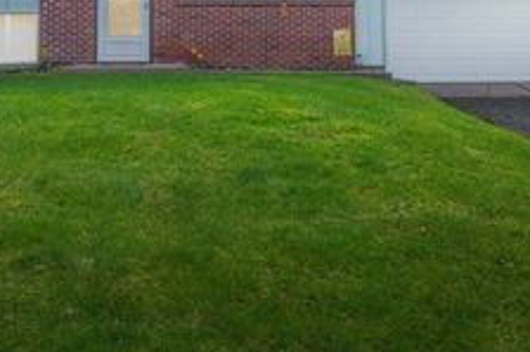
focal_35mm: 59
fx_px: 870
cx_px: 177
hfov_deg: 33.6
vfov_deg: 21.8
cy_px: -25
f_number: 8
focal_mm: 26.5
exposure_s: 1/1000
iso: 1250
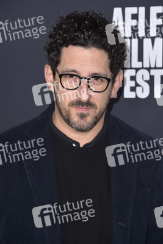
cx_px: 82
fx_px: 984
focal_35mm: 145
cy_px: 122
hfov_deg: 9.5
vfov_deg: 14.1
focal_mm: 145
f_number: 6.3
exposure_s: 1/200
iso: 500
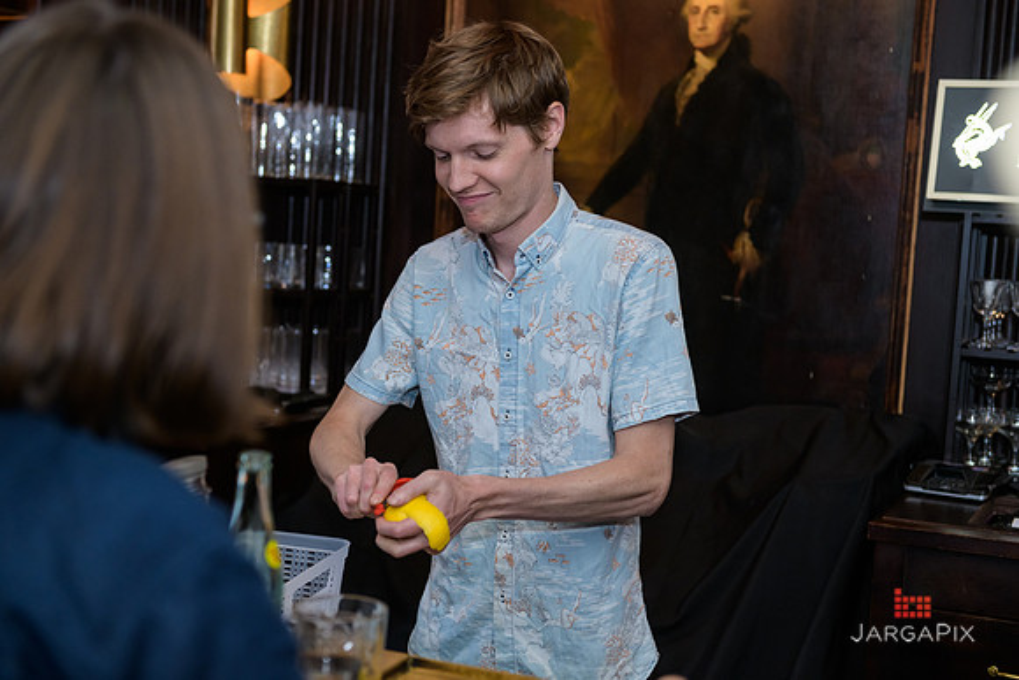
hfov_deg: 35.6
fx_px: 1585
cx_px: 510
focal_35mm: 56
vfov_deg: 24.2
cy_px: 340
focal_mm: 56
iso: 1000
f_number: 3.2
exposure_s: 1/125
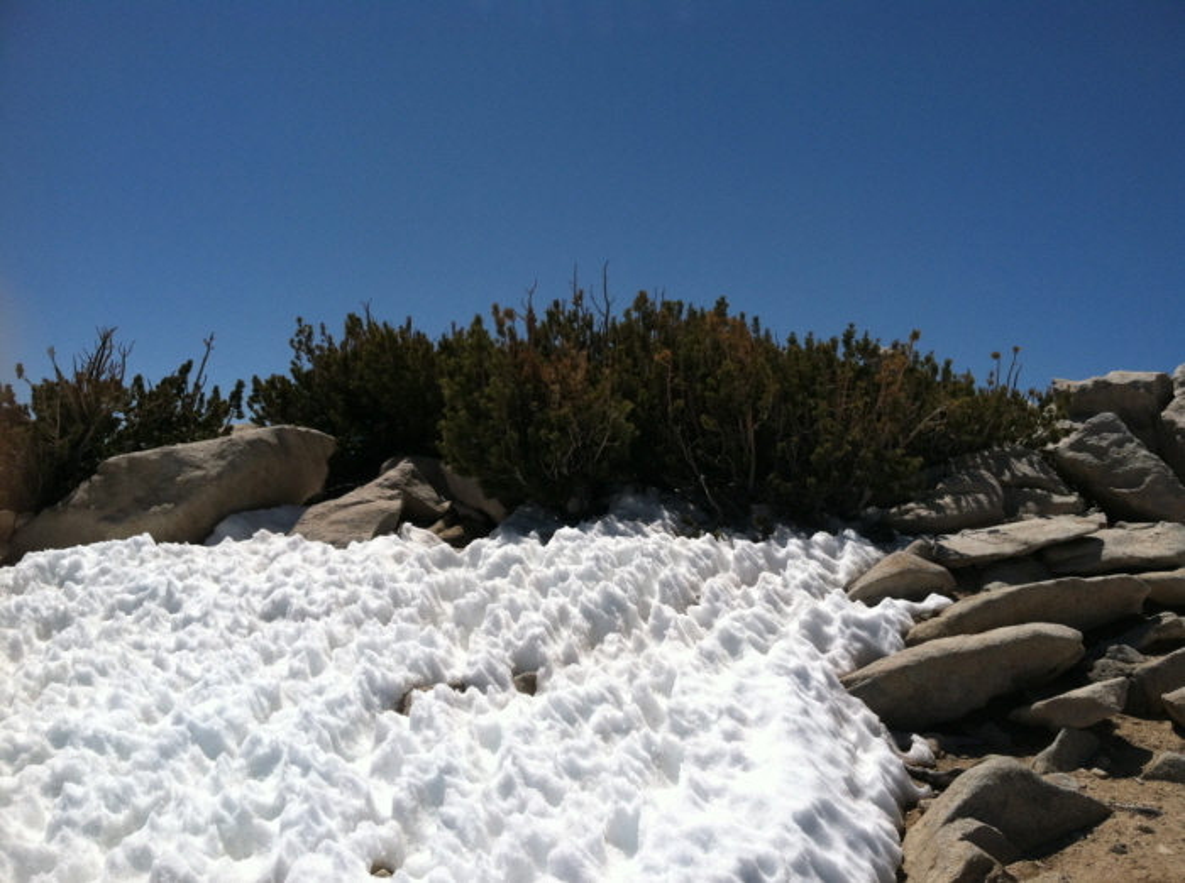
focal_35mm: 35
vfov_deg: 40.6
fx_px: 1196
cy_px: 442
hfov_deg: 52.7
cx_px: 592
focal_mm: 3.85
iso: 80
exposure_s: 1/2591
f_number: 2.8
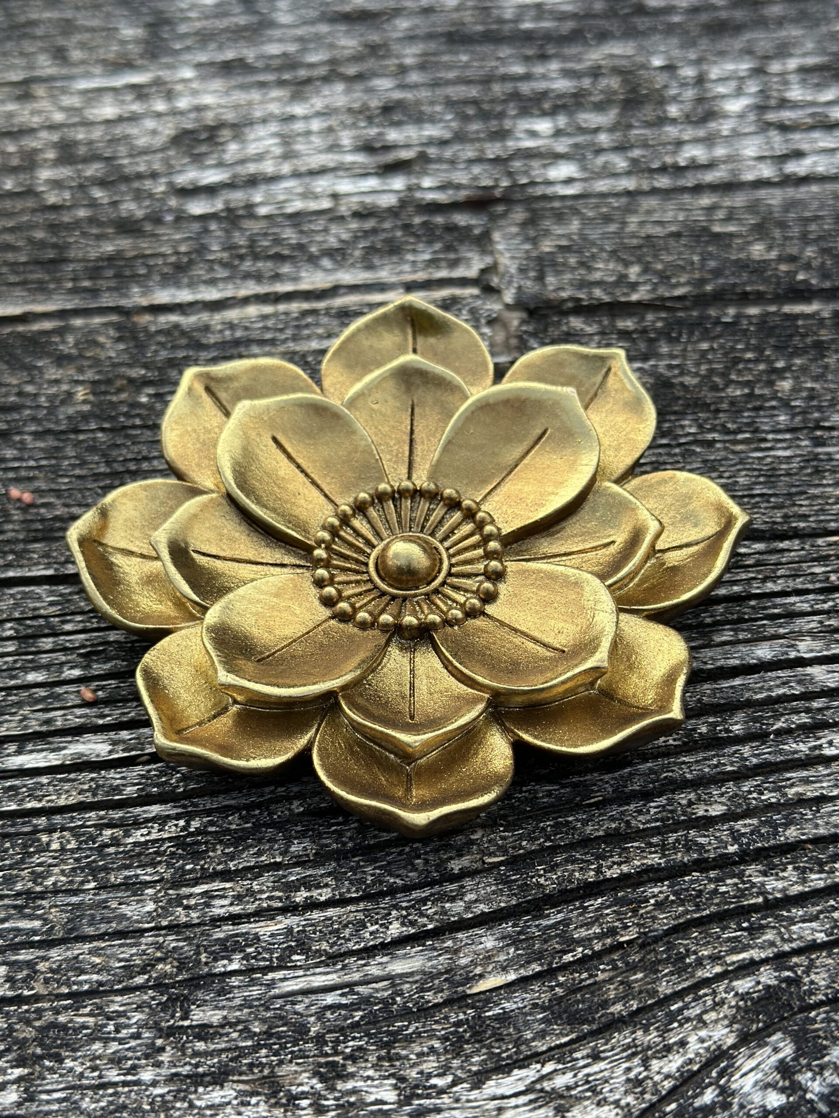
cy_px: 559
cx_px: 420
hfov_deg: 30.3
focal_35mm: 48
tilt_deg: -47.2
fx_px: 1551
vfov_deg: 39.7
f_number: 1.78
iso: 100
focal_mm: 6.86
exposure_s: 1/1751
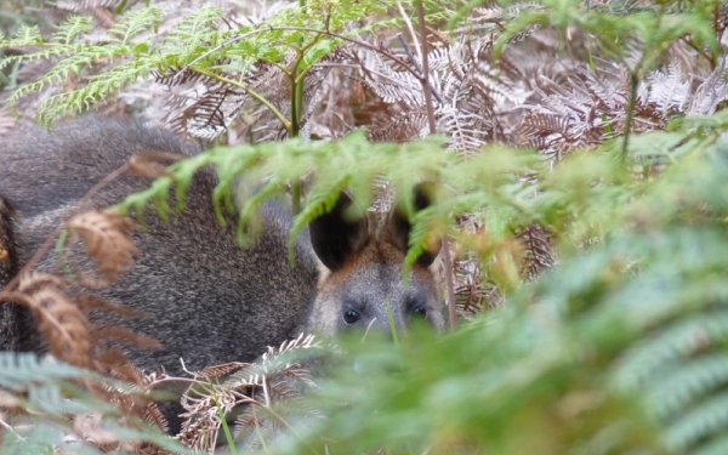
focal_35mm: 461
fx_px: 9146
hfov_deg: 4.6
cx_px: 281
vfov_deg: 2.8
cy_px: 330
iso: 200
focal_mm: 60.5
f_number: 3.7
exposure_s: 1/80
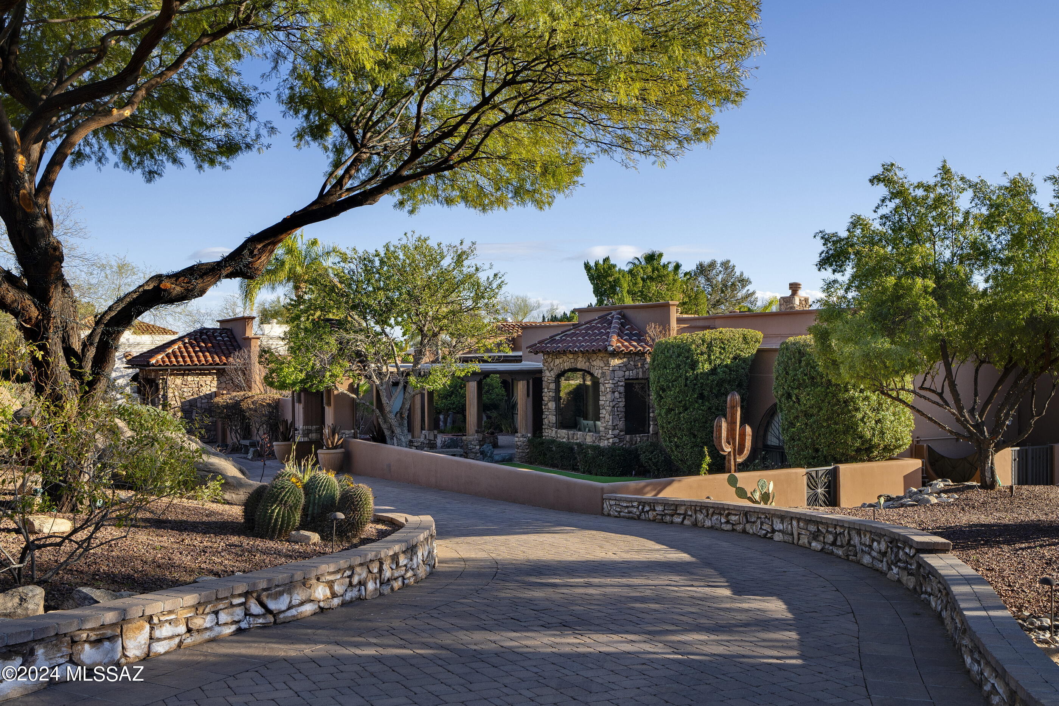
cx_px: 530
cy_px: 353
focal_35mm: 24
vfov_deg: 53.1
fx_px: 706
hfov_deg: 73.8
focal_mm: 24
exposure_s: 1/100
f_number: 9
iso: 100
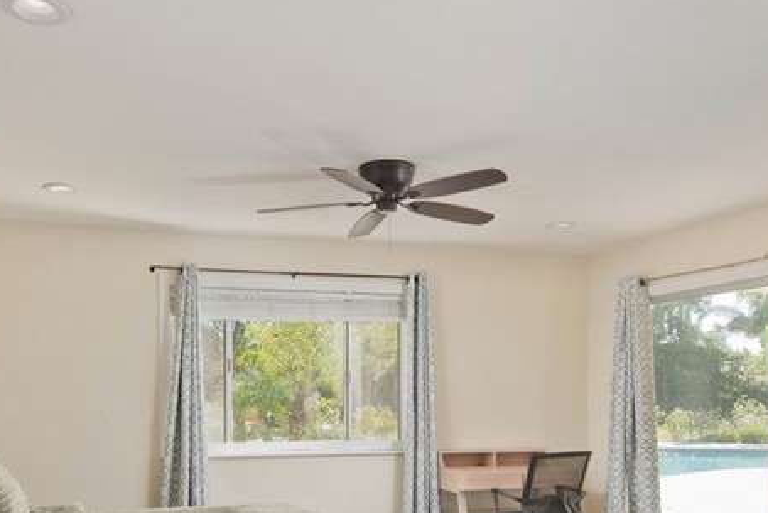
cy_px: 379
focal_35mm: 36
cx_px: 302
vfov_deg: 36.2
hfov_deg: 52.7
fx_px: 768
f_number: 5.6
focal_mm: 16
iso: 400
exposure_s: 1/500
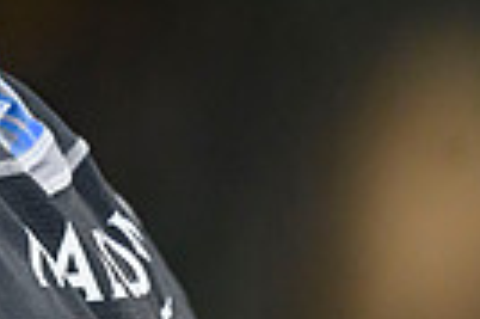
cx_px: -437
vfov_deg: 0.8
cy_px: 56
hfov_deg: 1.2
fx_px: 23118
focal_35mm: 1736
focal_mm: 400
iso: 5000
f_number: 3.2
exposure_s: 1/1250
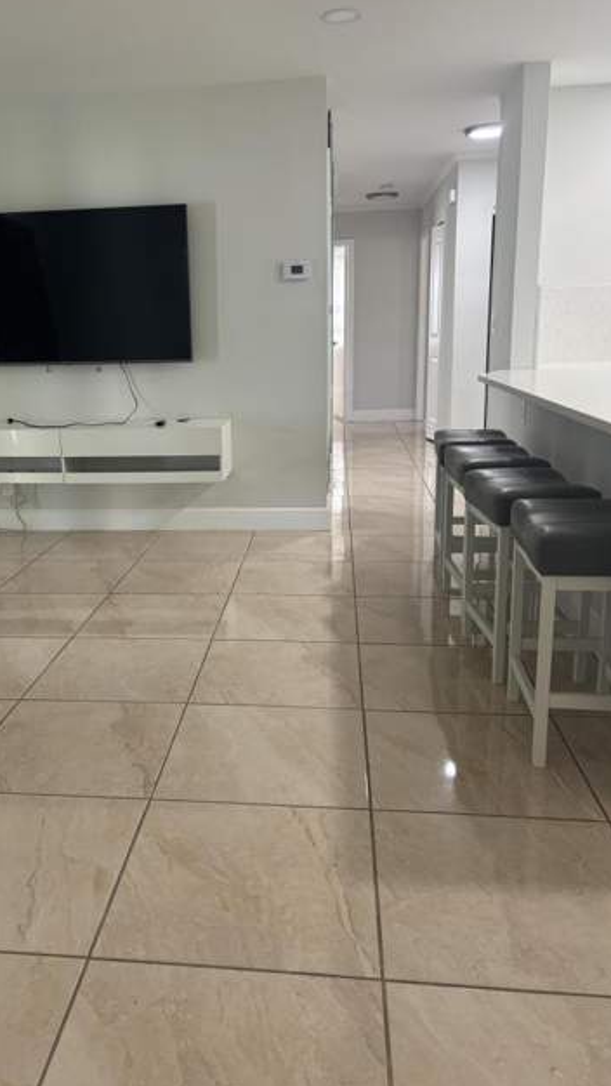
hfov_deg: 39.8
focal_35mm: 29
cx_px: 215
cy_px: 537
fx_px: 834
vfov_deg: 66.0
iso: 125
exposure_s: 1/60
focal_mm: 5.96
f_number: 1.6
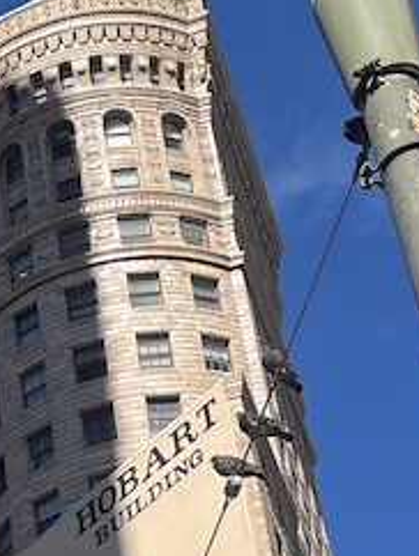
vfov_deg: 17.5
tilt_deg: +34.2
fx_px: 1772
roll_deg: +0.2
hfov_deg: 12.9
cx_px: -175
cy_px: 549
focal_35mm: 110
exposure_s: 1/3135
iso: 50
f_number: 1.6
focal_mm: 5.1
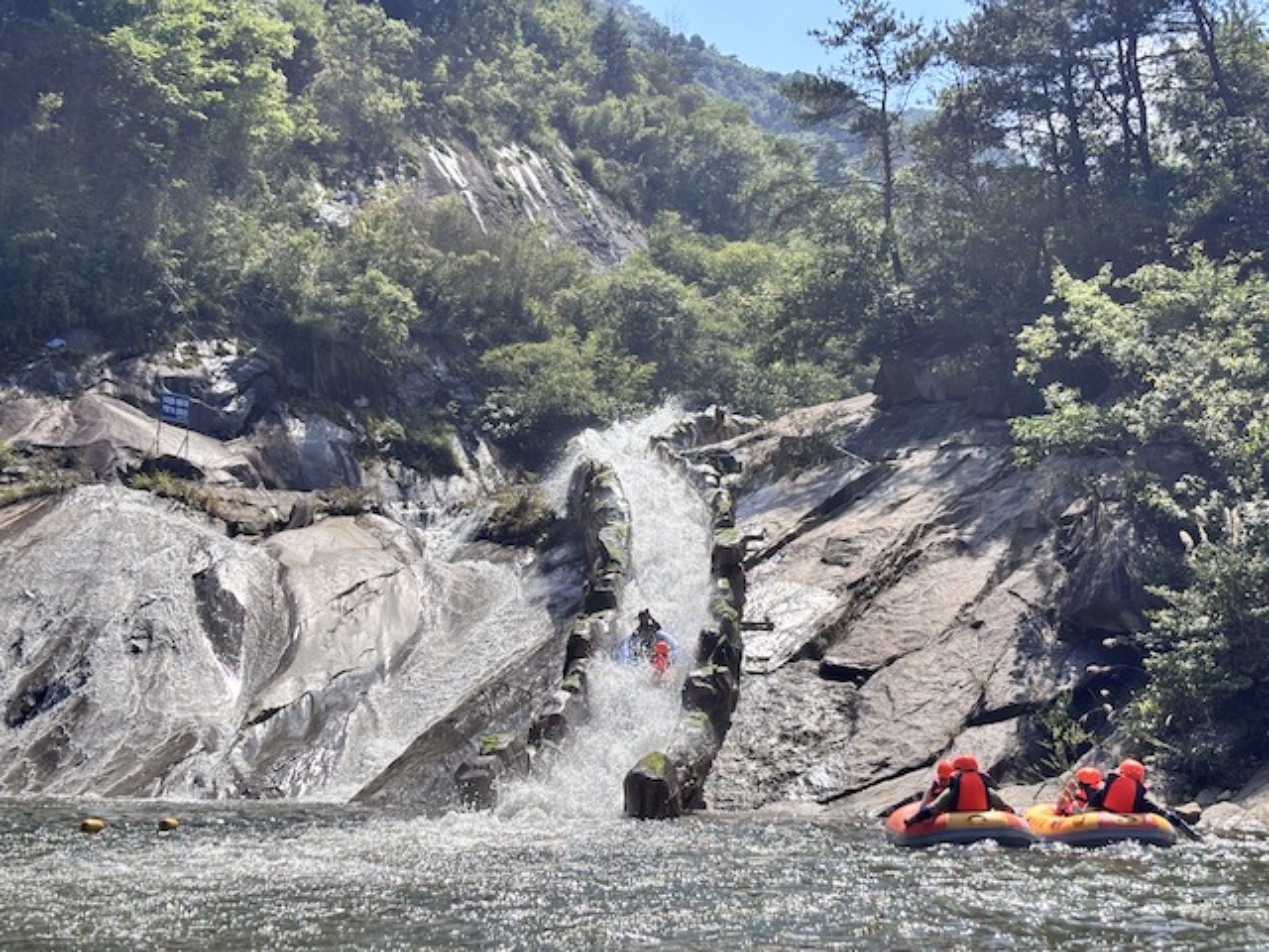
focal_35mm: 52
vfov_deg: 28.0
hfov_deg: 36.8
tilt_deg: +5.4
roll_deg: -0.2
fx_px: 1906
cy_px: 476
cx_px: 634
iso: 40
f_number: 1.6
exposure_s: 1/2639
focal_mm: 5.96
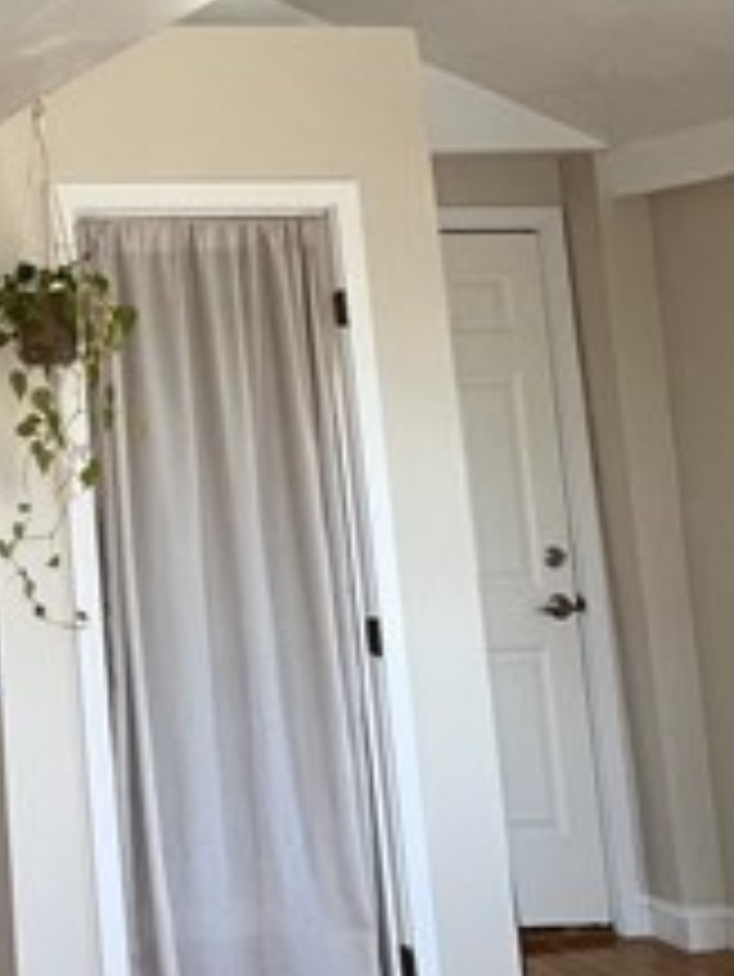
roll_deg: +1.0
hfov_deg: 23.0
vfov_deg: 40.6
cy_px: 306
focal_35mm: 46
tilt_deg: +5.8
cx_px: -464
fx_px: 1299
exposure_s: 1/99
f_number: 1.8
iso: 100
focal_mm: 1.57
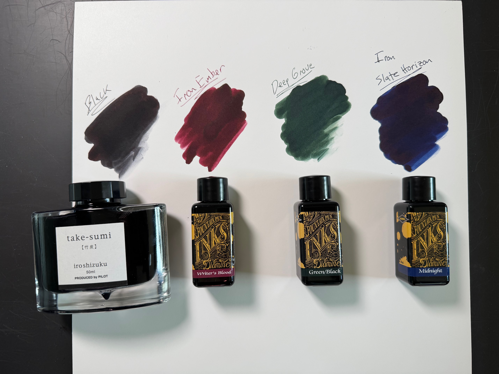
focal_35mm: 24
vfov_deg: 56.8
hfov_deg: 71.6
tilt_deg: -88.6
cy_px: 187
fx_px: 346
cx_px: 250
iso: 125
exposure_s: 1/121
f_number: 1.78
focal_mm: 6.76
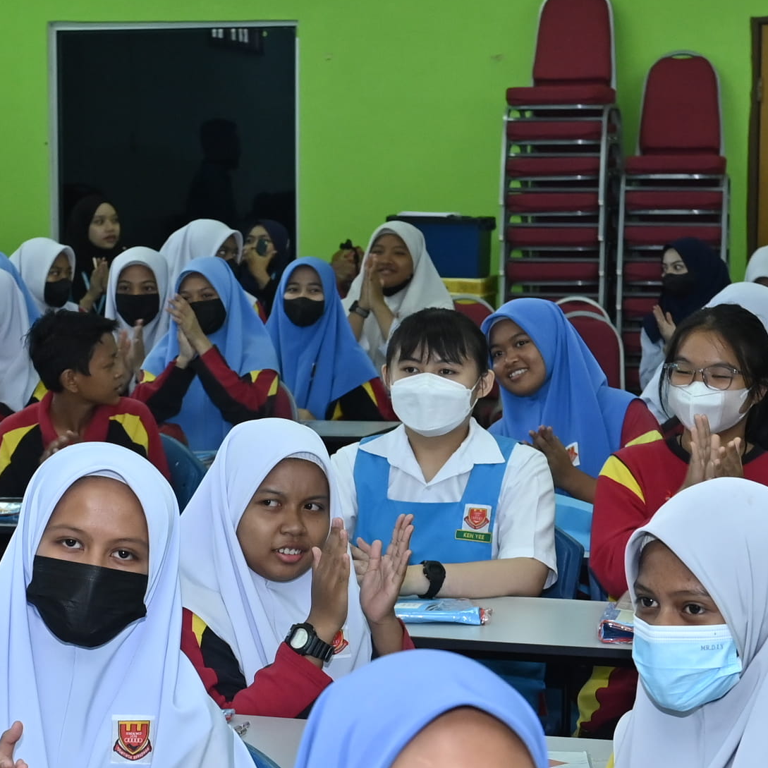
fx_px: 2836
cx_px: 322
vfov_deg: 15.4
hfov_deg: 15.4
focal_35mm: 113
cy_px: 529
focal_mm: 32
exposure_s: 1/125
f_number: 4
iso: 800
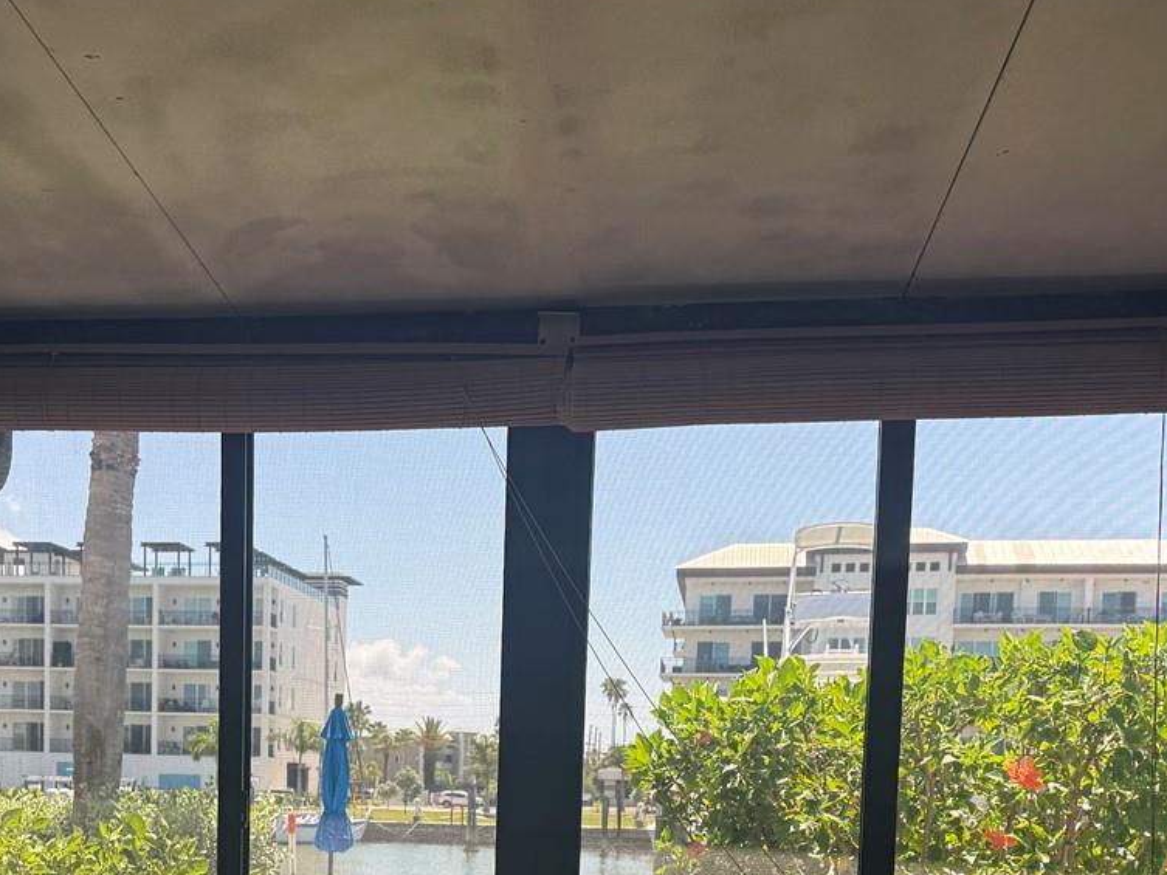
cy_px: 912
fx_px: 1720
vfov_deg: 26.7
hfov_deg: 37.0
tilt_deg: -5.0
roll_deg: -1.6
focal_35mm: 51
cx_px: 364
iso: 100
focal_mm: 6.76
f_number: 1.78
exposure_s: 1/602
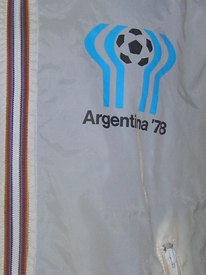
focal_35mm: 103
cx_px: 31
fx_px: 817
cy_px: 138
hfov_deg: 14.3
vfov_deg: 19.1
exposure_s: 1/60.1
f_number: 2.9
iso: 50
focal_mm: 5.7
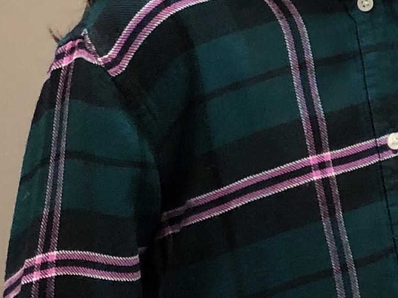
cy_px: -92
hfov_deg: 12.2
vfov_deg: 9.2
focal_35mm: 158
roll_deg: +0.9
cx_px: 497
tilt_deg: -7.2
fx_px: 1816
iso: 50
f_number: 1.8
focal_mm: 3.99
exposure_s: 1/15
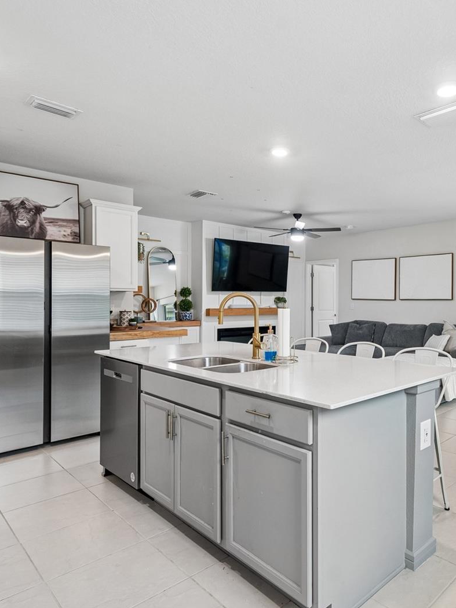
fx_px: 386
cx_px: 340
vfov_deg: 76.4
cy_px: 301
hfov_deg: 58.1
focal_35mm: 22
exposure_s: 1/3.33
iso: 100
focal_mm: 10
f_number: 7.1
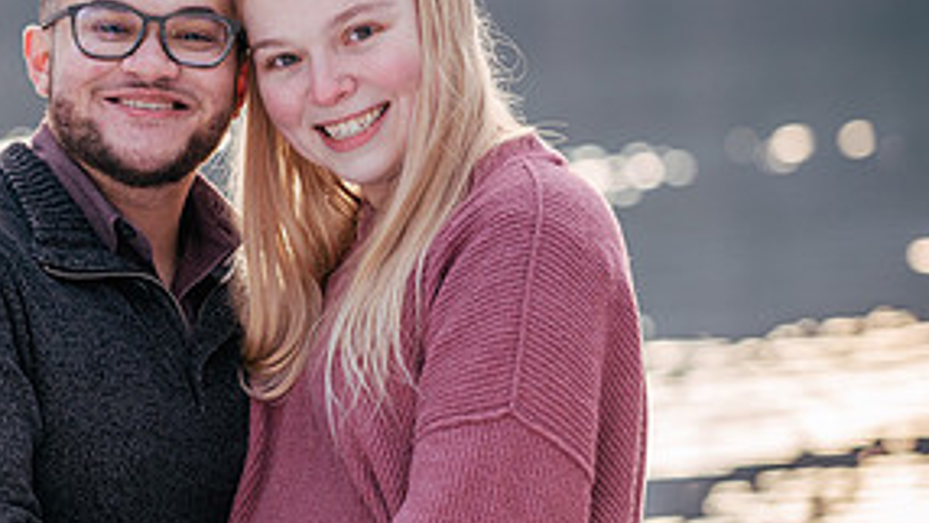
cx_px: 107
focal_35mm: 255
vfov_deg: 4.8
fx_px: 6283
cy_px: 283
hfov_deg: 8.4
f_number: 4
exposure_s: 1/640
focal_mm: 120
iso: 250
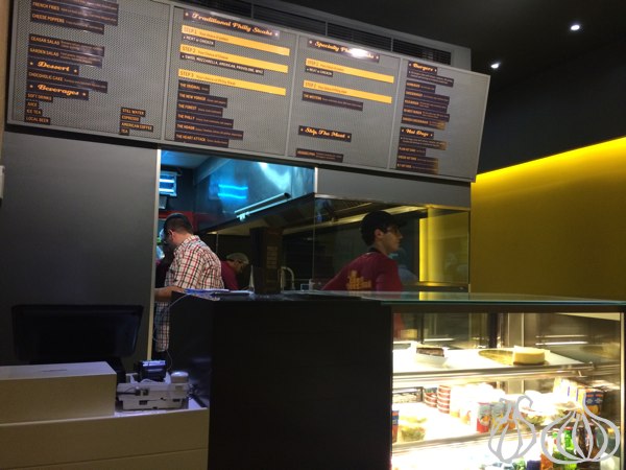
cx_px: 313
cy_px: 235
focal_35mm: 30
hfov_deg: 60.0
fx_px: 543
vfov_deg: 46.8
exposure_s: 1/30
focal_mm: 4.12
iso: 200
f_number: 2.2
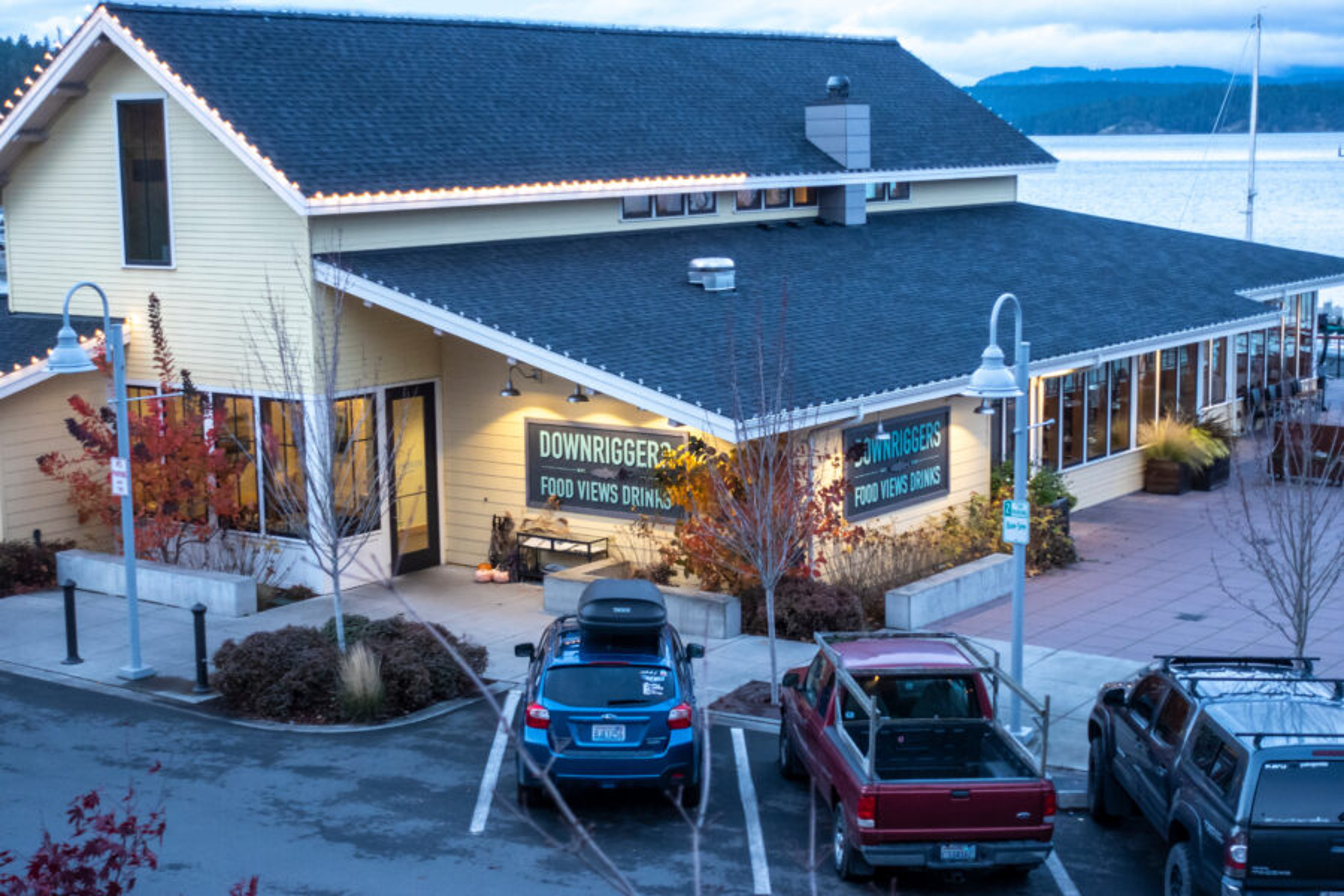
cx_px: 672
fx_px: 2128
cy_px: 448
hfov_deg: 35.1
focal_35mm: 57
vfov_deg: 23.8
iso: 800
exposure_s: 1/50
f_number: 2.8
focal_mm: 21.3
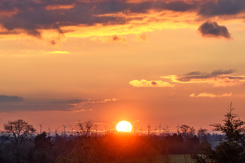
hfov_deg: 9.1
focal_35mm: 225
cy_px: 82
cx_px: 122
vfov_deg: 6.1
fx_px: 1531
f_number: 8
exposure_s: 1/1000
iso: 400
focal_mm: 150
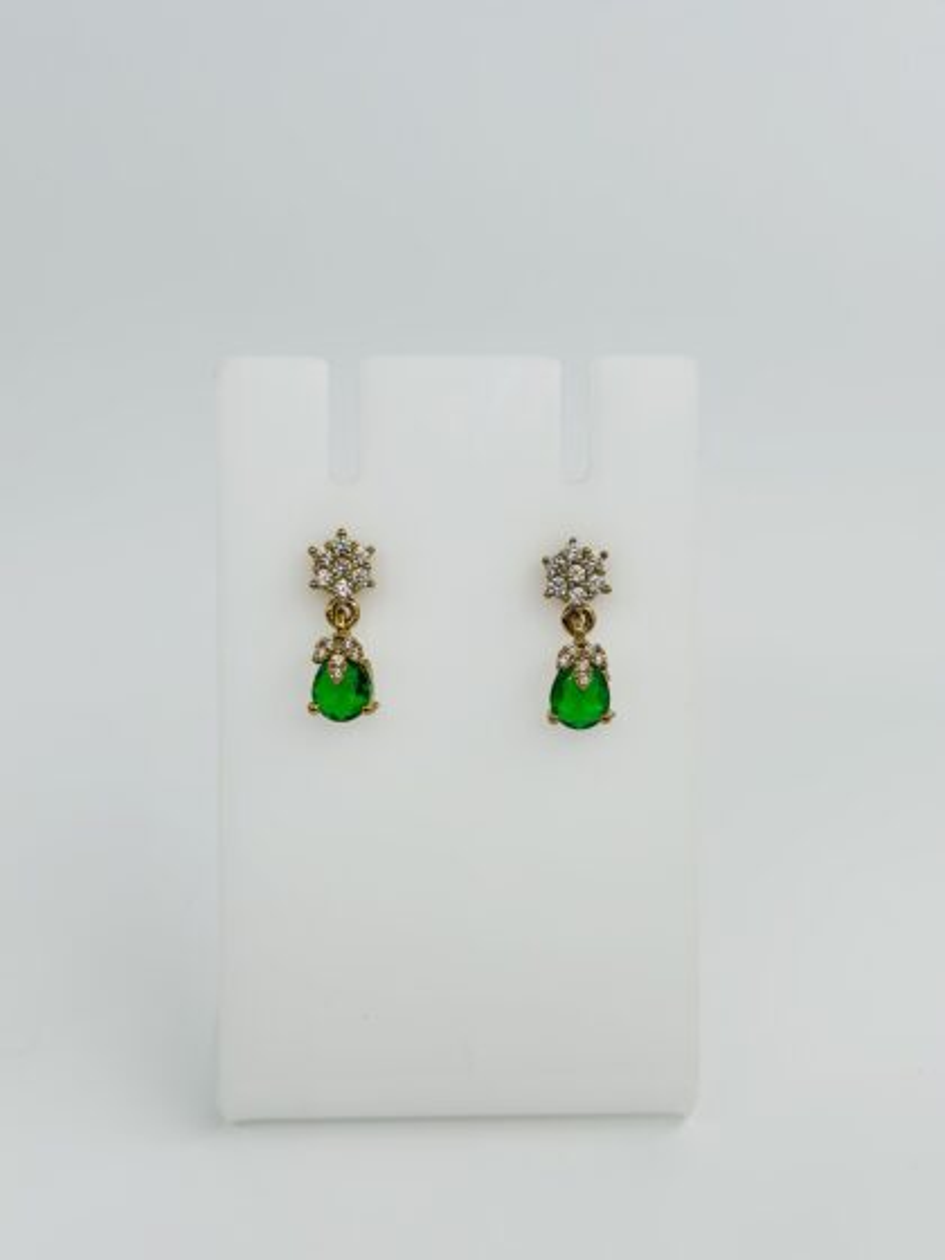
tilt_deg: -23.4
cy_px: 630
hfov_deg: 30.3
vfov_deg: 39.7
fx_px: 1747
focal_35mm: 48
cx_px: 472
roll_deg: -2.0
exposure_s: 1/1376
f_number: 1.78
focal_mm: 6.86
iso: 80
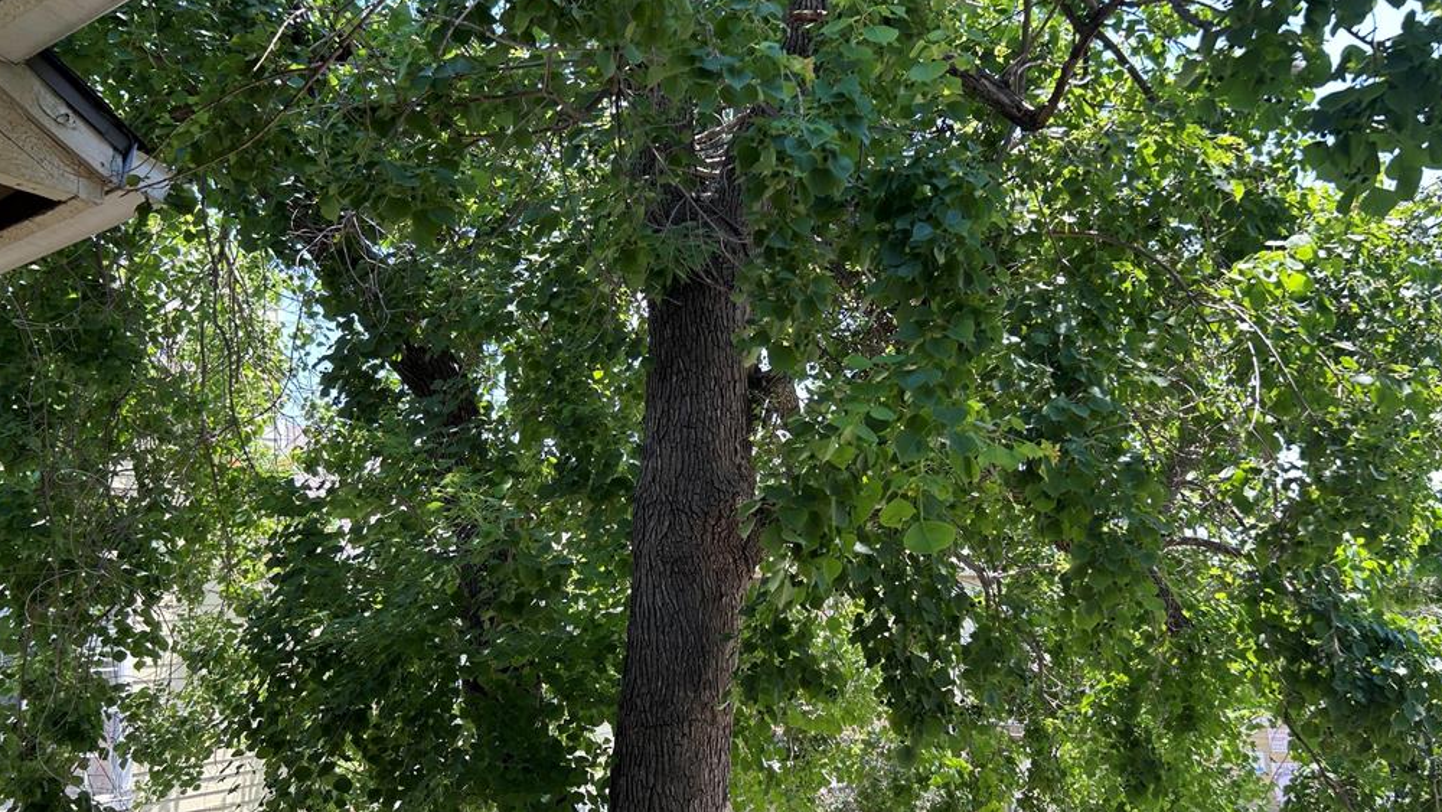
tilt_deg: +6.9
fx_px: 1109
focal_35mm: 29
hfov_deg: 66.1
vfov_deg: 40.0
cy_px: 495
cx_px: 725
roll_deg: +3.2
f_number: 1.5
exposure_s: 1/380
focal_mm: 5.7
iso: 50
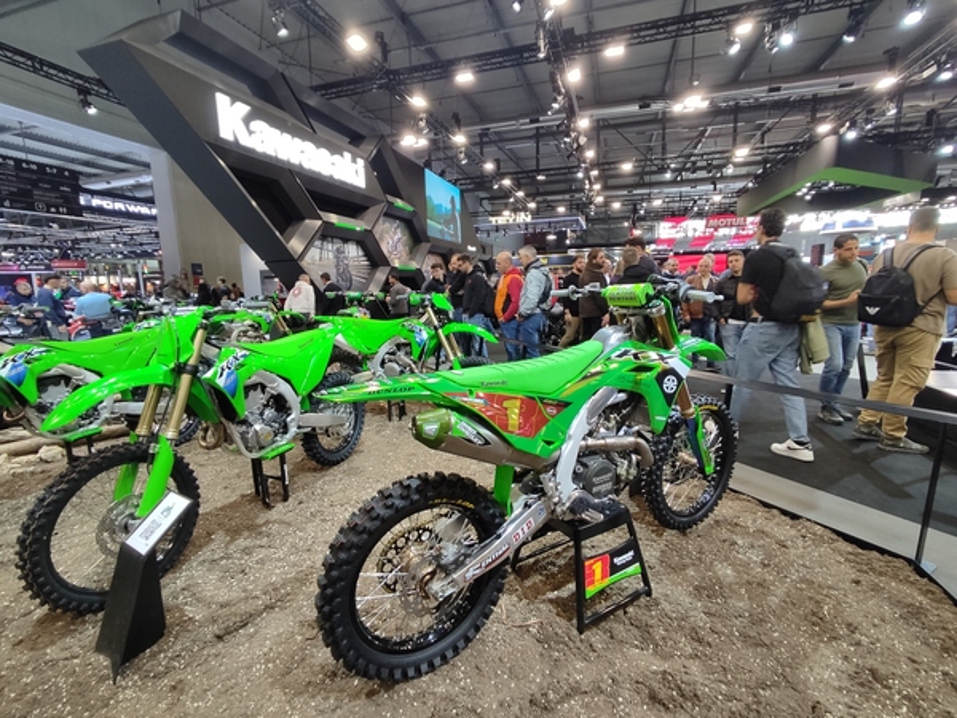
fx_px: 415
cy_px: 359
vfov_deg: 81.7
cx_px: 478
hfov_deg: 98.2
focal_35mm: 15
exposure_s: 1/50
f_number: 2.2
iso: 56
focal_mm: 1.6
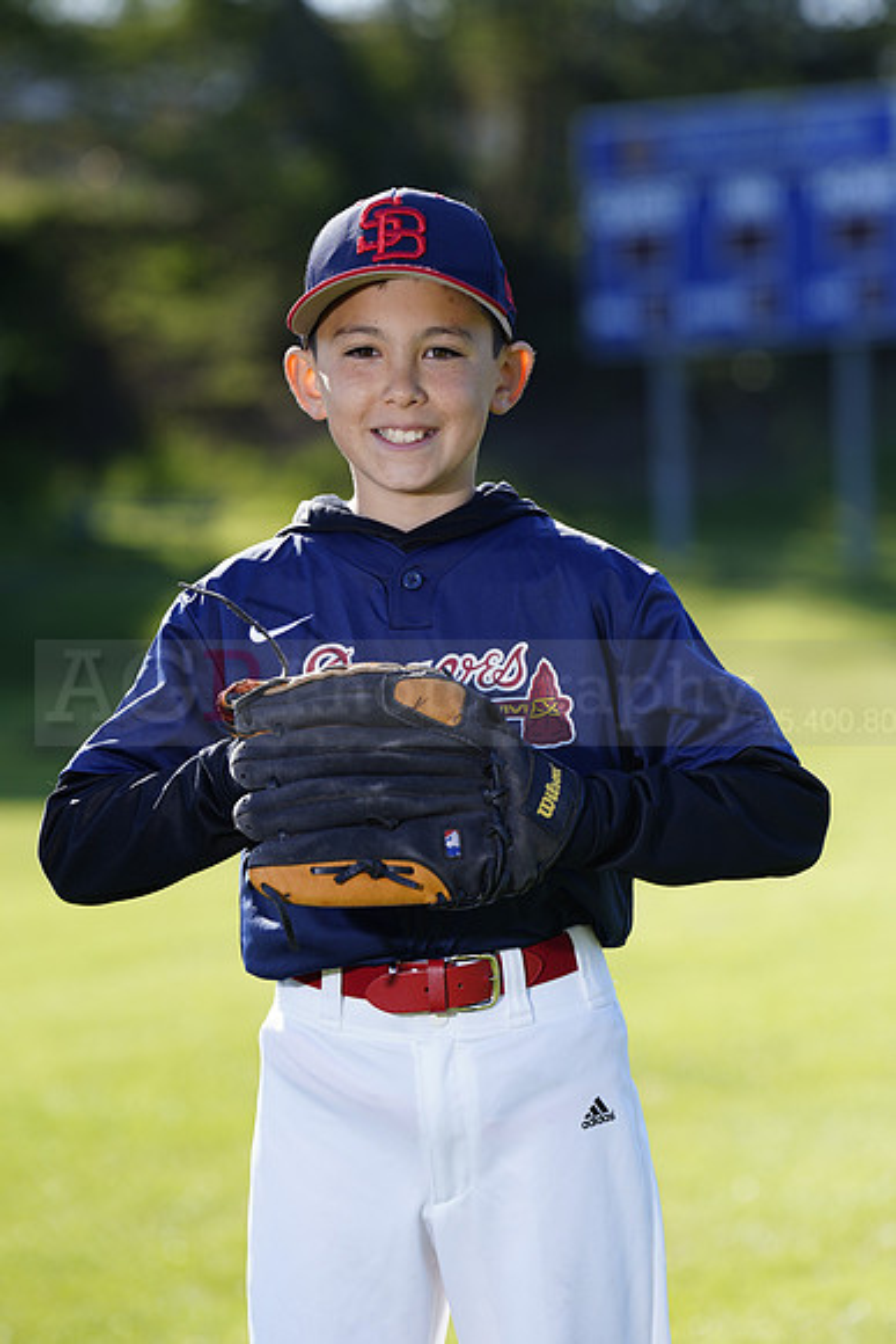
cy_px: 672
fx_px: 6902
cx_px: 448
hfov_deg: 7.4
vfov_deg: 11.1
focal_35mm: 185
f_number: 5
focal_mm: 185
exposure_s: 1/250
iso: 100
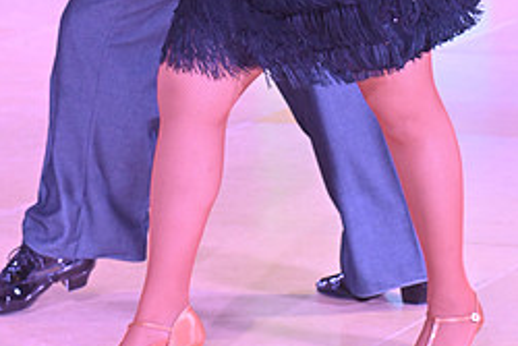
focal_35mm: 255
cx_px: 217
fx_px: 3671
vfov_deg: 5.4
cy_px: -83
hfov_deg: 8.1
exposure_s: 1/250
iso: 5000
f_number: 7.1
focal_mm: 110
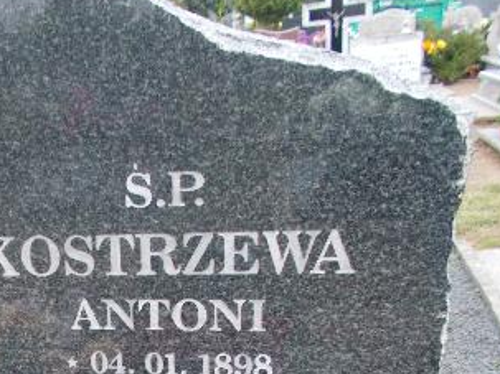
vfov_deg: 25.2
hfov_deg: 33.0
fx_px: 794
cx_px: 45
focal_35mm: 55
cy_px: 377
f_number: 3.2
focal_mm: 4.6
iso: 200
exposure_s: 1/10
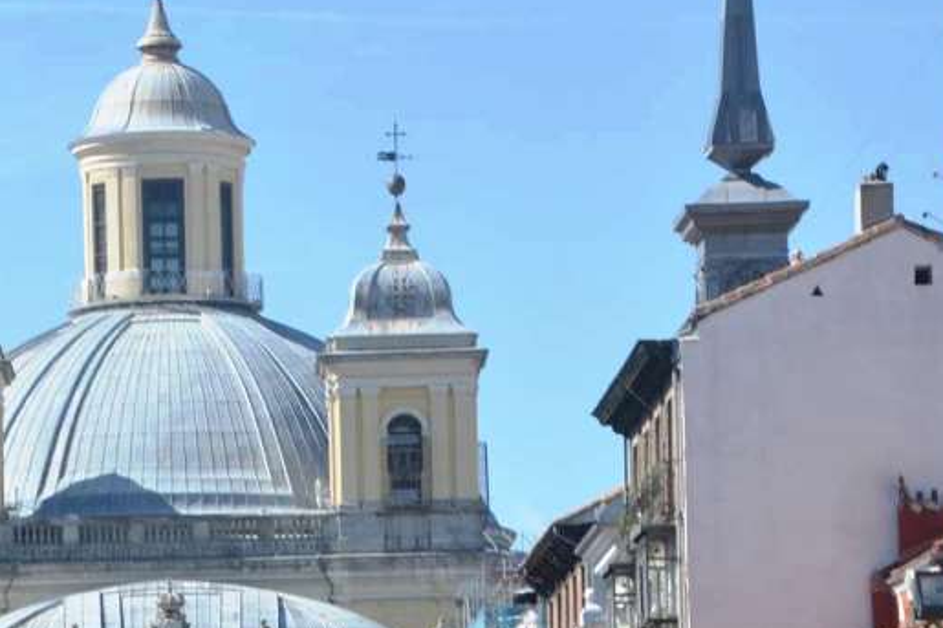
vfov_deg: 6.0
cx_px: 157
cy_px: 535
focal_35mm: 227
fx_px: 5948
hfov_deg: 9.0
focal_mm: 65
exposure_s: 1/200
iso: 100
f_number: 9
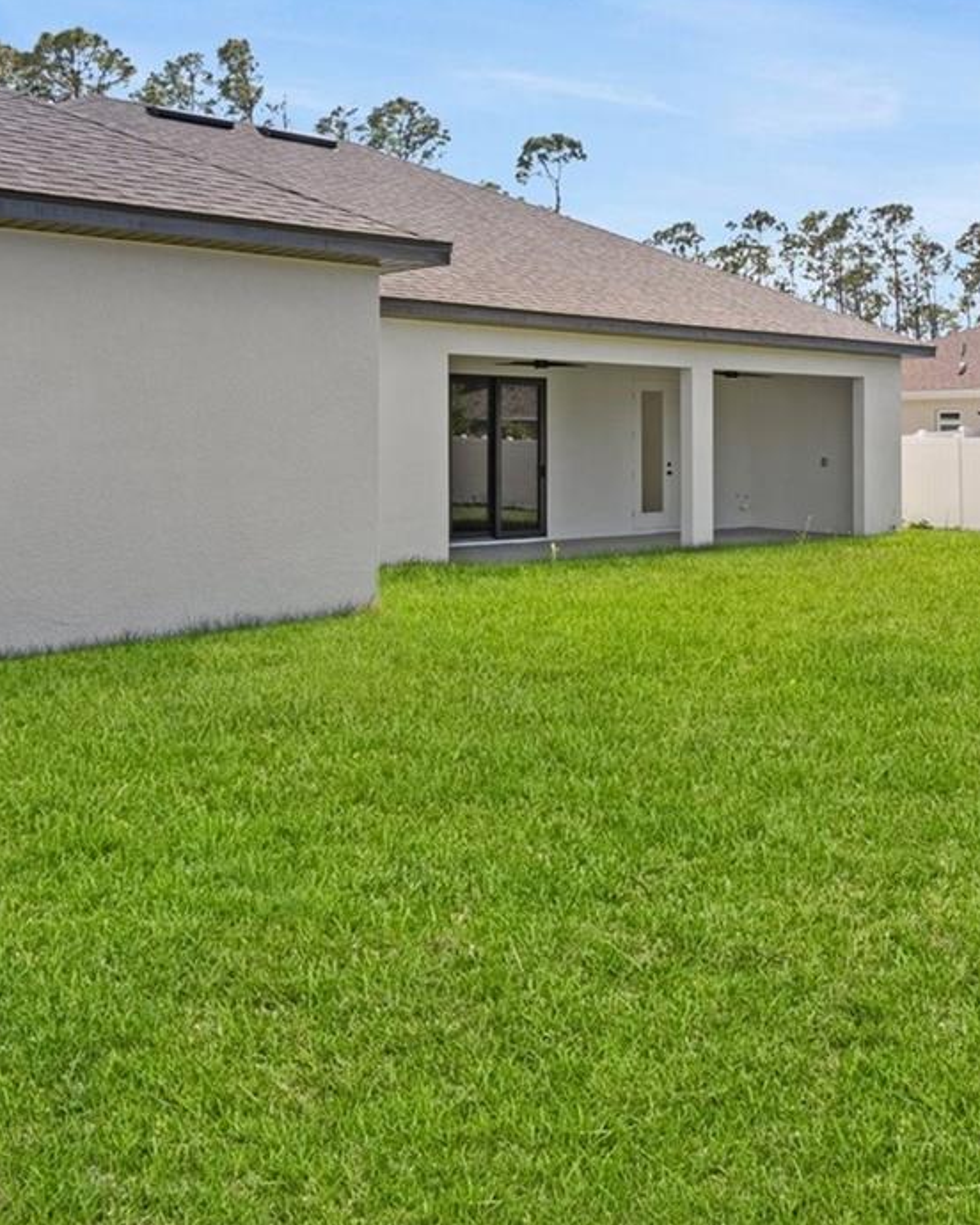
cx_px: 637
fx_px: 1397
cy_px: 426
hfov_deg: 38.3
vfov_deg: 46.7
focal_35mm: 39
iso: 100
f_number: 8
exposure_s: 1/200
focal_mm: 11.8
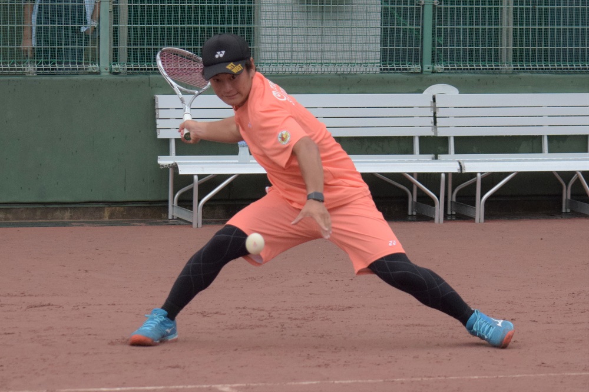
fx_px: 2110
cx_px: 294
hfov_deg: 15.9
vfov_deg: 10.6
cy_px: 196
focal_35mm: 129
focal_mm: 86
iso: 1600
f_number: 4.5
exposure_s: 1/1600
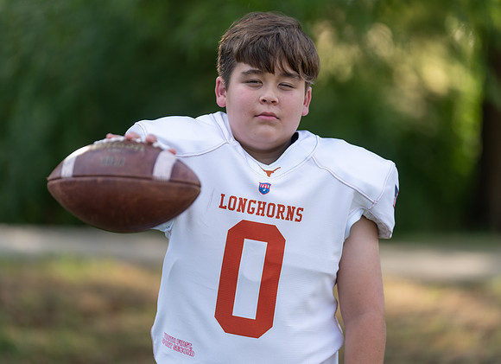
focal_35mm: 184
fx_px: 2637
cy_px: 182
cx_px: 273
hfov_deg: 10.9
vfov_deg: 7.9
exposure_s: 1/400
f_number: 2.8
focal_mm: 171
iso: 100
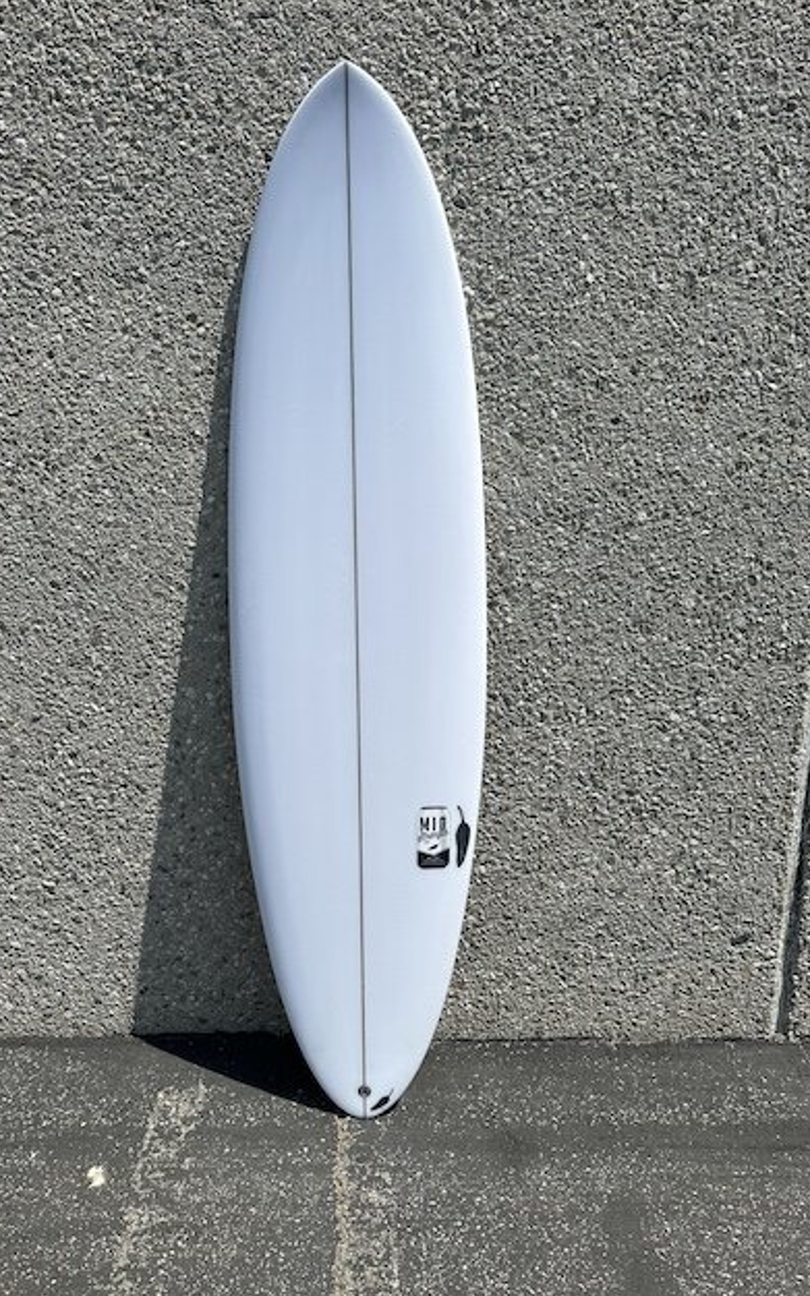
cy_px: 650
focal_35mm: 26
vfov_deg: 70.4
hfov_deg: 47.5
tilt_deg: -13.4
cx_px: 375
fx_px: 919
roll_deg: -0.2
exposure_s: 1/7042
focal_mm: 6.86
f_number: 1.78
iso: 80
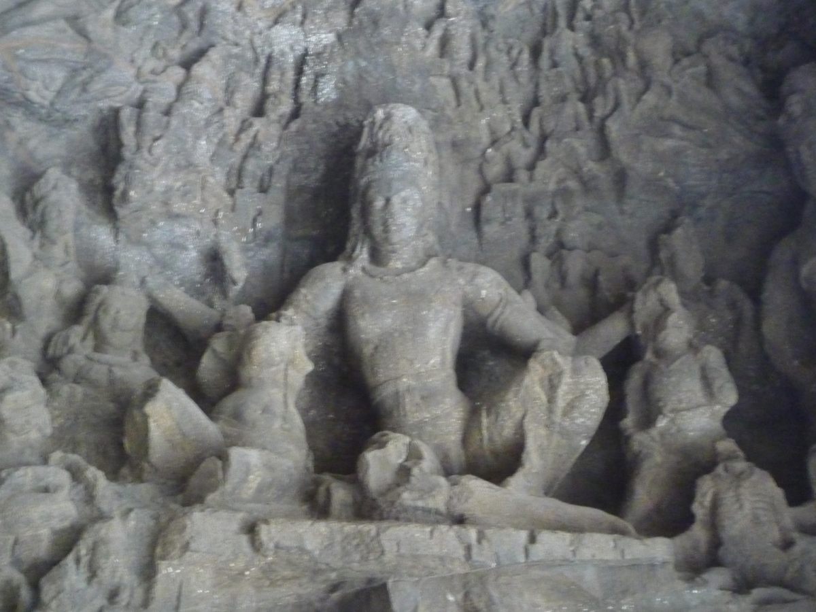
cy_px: 306
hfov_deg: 47.9
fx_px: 919
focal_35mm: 39
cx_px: 408
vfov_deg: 36.8
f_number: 3.6
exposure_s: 1/4
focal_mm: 5.8
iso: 800
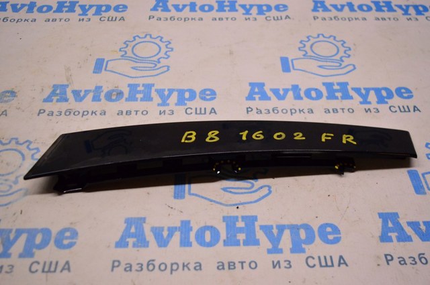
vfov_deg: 32.9
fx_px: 483
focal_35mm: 40
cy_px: 142
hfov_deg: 48.0
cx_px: 215
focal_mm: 27
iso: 1600
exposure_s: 1/400
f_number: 4
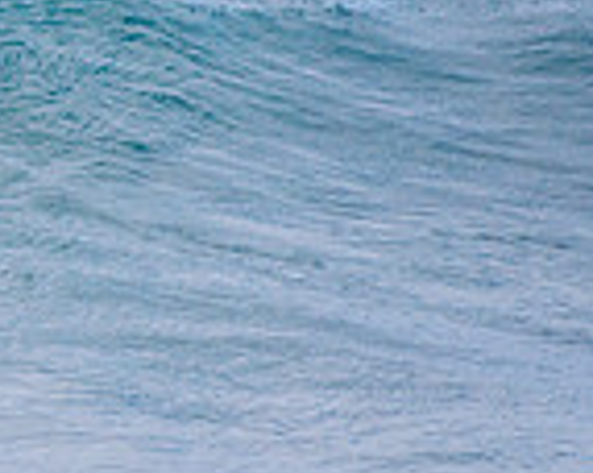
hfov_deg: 0.8
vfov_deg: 0.7
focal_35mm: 2334
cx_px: -740
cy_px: 26
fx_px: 40907
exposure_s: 1/2000
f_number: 5.6
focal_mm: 500
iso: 360
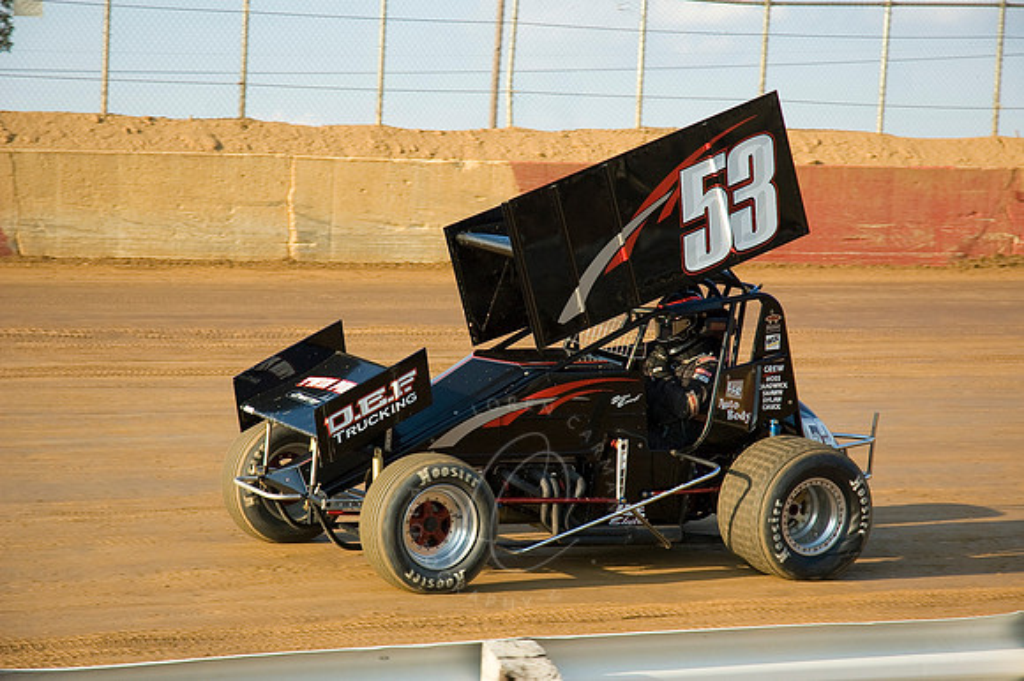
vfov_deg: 13.0
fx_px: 2985
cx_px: 512
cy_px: 340
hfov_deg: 19.5
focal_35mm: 105
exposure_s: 1/500
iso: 200
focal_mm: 70
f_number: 5.6
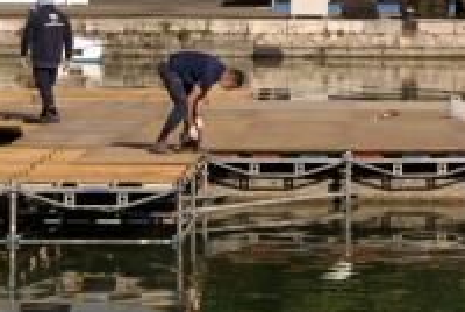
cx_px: 509
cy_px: -153
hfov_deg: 9.9
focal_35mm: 206
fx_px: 2665
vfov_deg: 6.6
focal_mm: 39.4
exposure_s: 1/320
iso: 64
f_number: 3.5
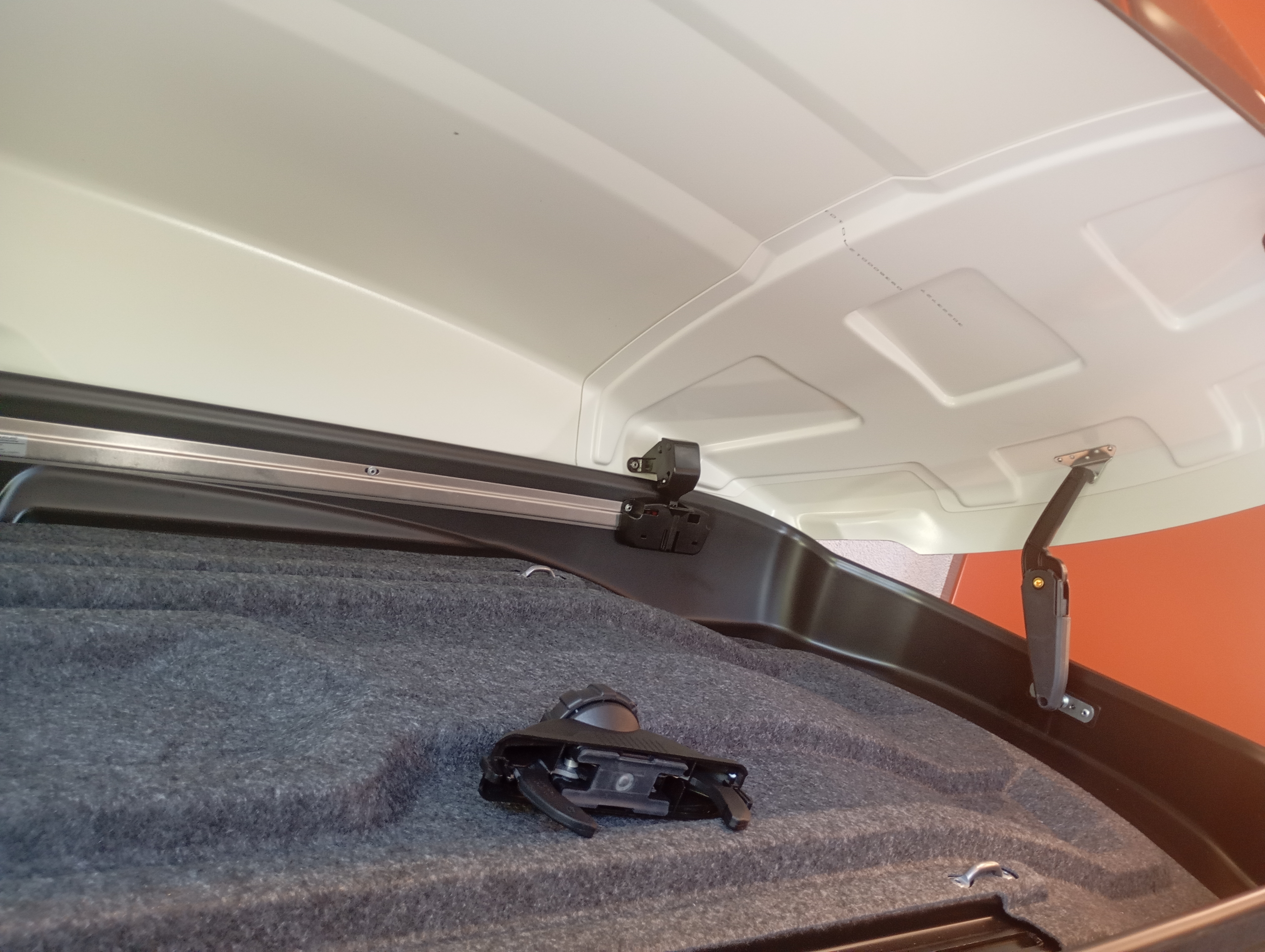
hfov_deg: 63.4
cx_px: 632
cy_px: 476
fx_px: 1025
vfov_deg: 49.9
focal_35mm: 28
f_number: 1.8
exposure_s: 1/33.3
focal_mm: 4.27
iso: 1080
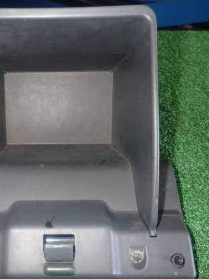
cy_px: 147
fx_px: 290
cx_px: 51
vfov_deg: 51.3
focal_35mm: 36
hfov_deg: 38.6
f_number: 5.6
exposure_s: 1/30
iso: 640
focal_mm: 4.5
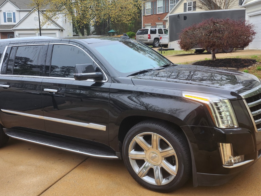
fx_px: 271
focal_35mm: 36
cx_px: 114
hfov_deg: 51.2
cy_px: 84
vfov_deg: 39.6
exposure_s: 1/180
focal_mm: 5
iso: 64
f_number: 1.8
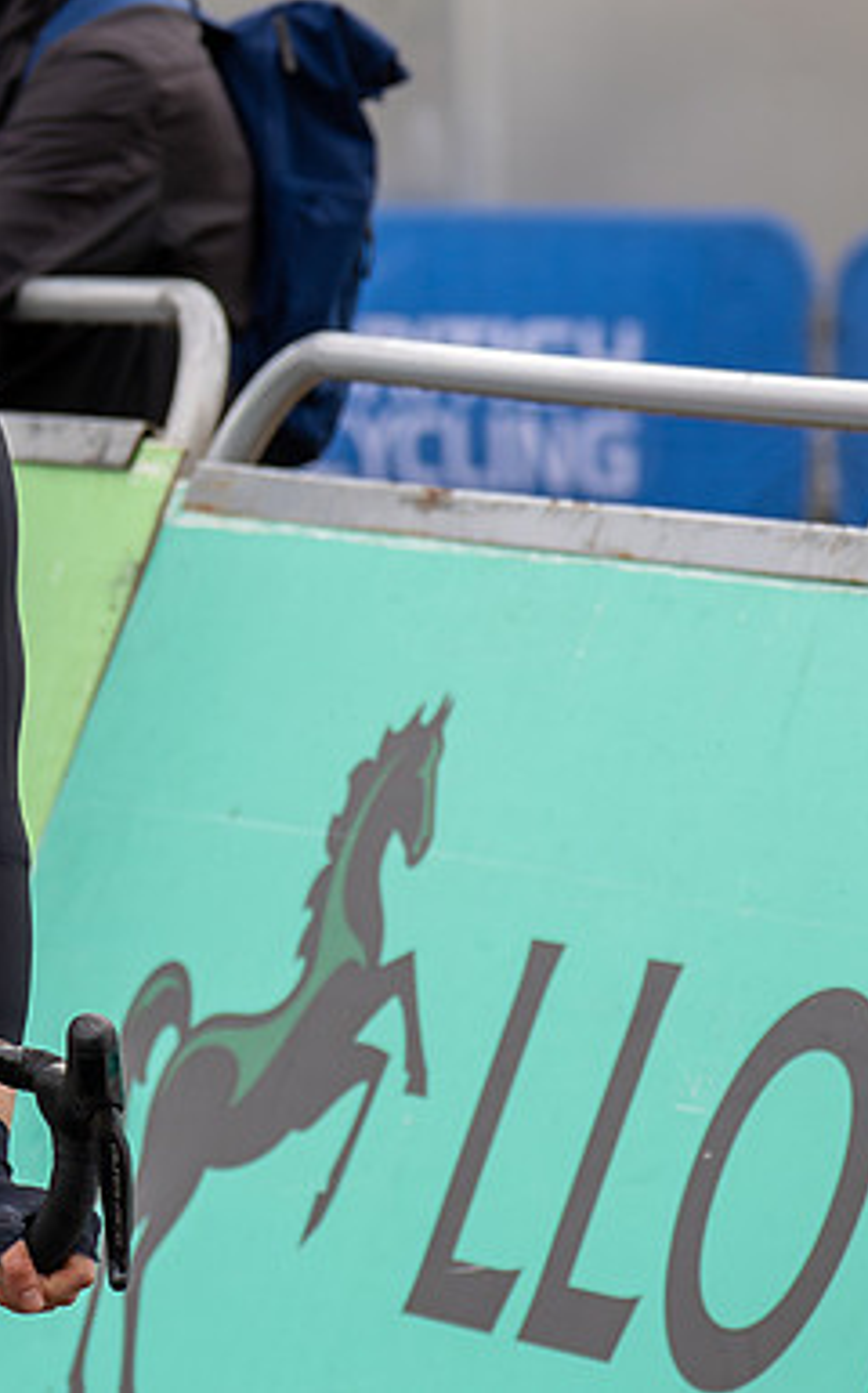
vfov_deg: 5.9
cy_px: 77
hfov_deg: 3.7
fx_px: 13386
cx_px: -287
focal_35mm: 353
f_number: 3.5
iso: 250
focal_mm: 85
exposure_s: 1/1000
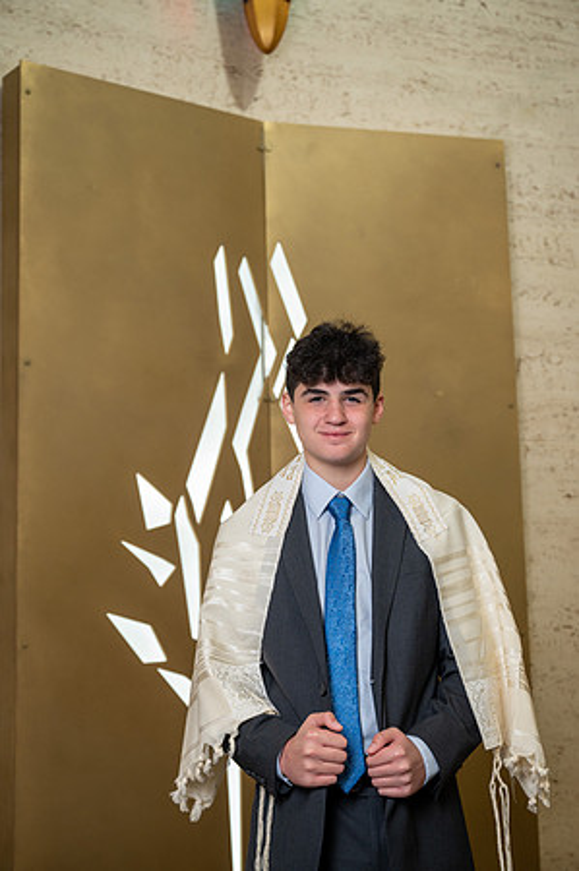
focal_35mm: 55
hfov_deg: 24.6
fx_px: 1330
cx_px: 290
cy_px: 436
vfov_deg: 36.3
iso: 1000
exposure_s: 1/250
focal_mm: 55
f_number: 4
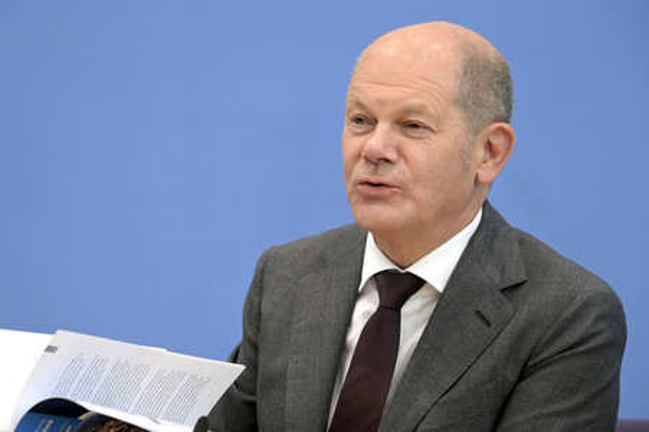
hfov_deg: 16.4
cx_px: 324
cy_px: 216
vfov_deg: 11.0
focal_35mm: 125
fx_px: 2252
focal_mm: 125
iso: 5000
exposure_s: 1/800
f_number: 5.6
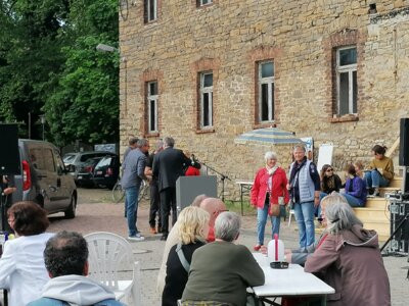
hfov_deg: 22.5
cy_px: 153
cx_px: 204
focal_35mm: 87
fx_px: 1028
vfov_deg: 17.0
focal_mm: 4.75
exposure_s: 1/508
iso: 50
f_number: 1.8
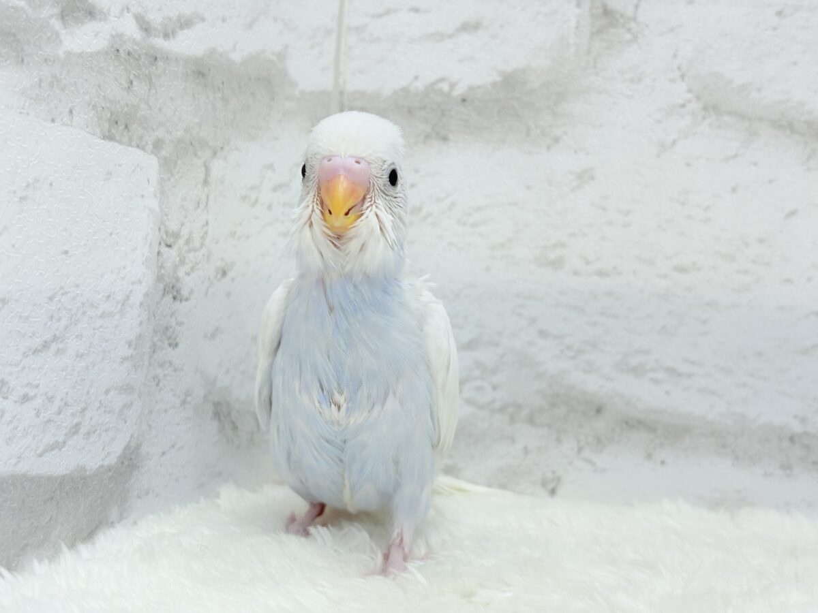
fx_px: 1229
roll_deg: -2.9
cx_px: 409
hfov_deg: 36.8
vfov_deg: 28.0
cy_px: 306
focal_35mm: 52
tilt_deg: -2.7
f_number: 1.6
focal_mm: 5.96
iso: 25
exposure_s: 1/50
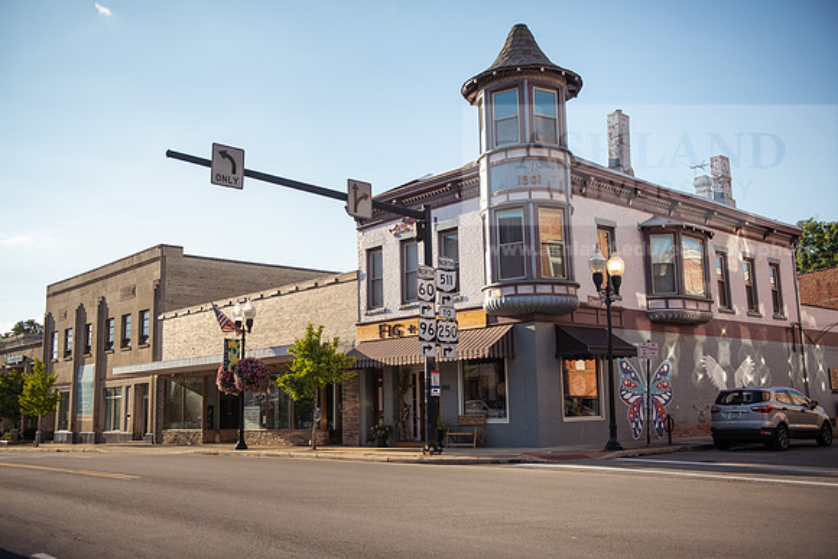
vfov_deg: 37.9
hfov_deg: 54.4
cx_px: 419
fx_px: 815
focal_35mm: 35
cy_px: 280
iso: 64
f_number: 3.2
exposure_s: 1/640
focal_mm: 35
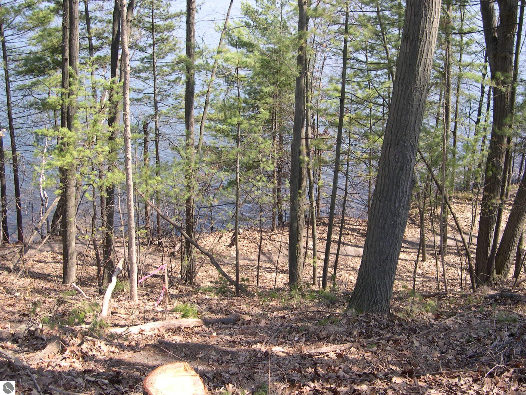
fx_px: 577
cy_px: 198
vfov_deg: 37.7
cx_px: 263
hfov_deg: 49.0
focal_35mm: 38
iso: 100
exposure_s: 1/323
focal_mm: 8
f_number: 2.8
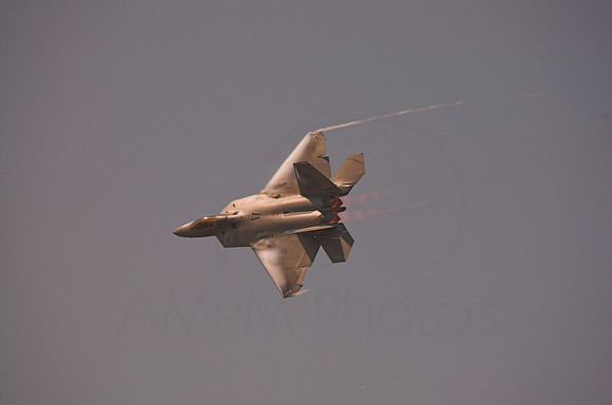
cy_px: 202
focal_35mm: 480
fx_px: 8142
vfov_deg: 2.9
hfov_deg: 4.3
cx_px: 306
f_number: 8
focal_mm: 320
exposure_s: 1/1000
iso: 200
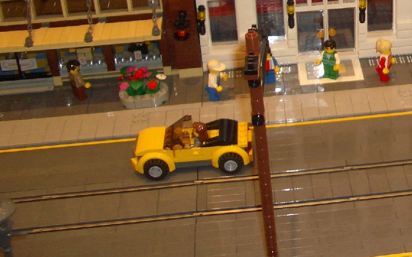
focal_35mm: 75
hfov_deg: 26.2
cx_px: 404
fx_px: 842
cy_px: -53
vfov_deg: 16.6
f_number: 2.6
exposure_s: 1/60
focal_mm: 5.8
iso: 100
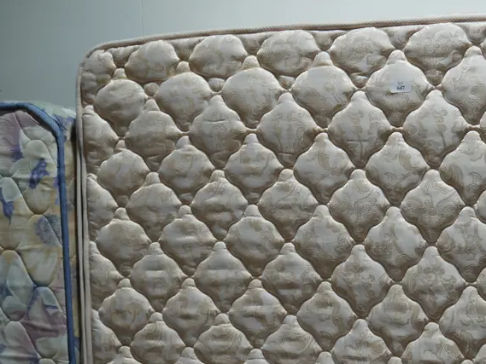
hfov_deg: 34.0
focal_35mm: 54
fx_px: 758
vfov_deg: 26.7
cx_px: 415
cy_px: 272
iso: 200
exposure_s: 1/125
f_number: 4
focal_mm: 15
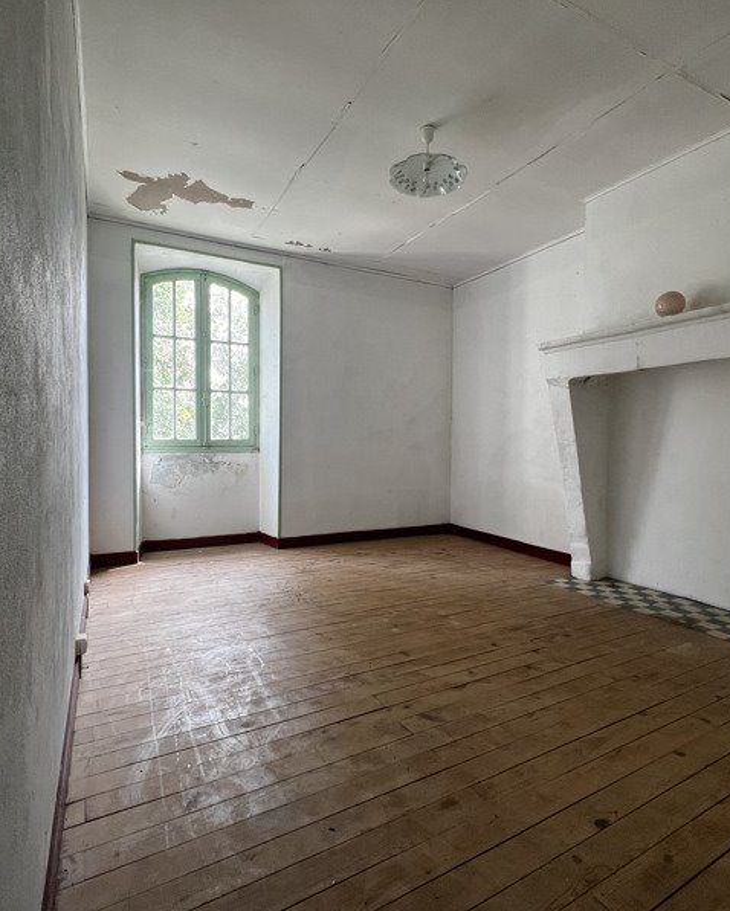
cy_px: 455
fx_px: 459
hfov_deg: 77.0
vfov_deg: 89.6
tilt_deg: -1.0
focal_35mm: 17
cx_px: 354
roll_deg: -1.1
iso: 80
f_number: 1.8
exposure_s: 1/99
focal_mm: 1.57
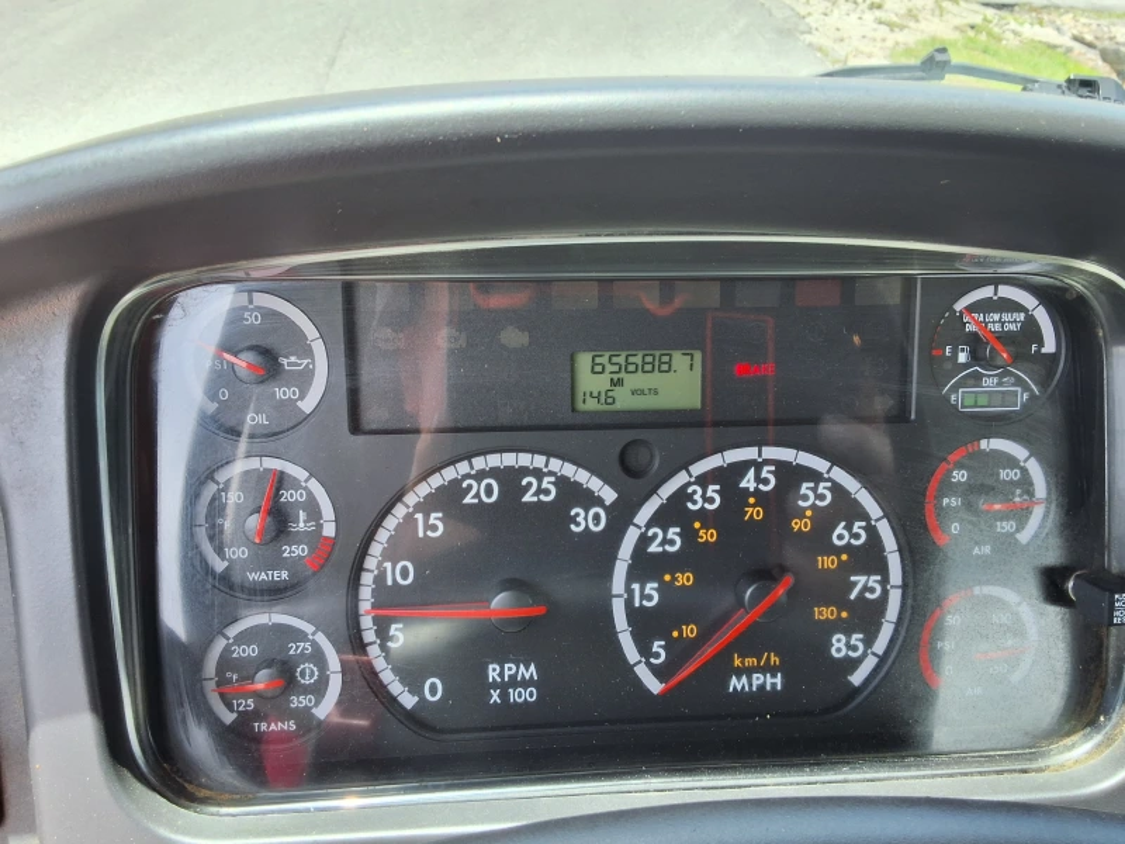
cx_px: 562
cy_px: 422
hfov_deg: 63.4
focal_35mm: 28
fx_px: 910
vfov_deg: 49.7
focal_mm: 2.91
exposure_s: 1/185
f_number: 1.9
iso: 32
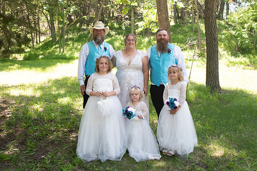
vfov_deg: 37.9
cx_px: 128
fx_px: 249
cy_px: 68
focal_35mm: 35
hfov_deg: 54.6
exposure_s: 1/125
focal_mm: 29
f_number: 5
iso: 250
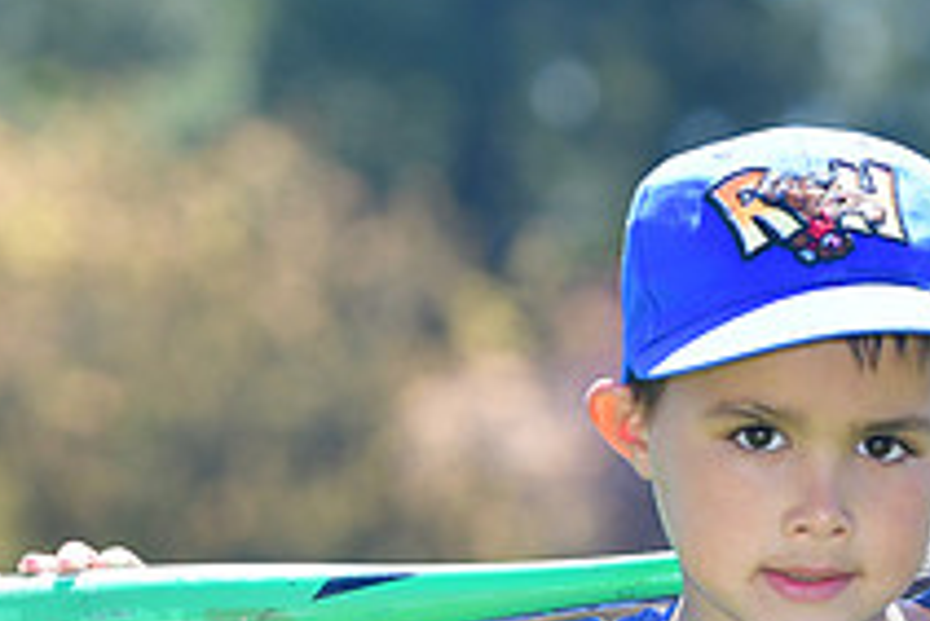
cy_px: 650
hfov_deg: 4.2
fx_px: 12770
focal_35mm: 494
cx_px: 644
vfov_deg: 2.8
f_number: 4.5
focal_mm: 120
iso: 400
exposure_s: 1/1000
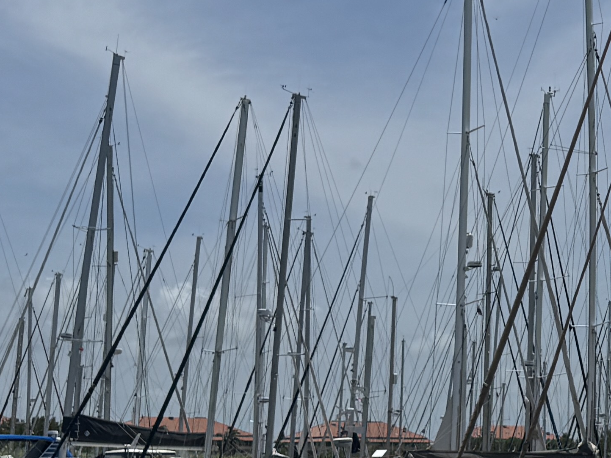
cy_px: 239
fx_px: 1677
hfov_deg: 18.8
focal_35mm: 95
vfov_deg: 15.6
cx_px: 842
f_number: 1.78
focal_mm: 6.76
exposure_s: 1/10417
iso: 80
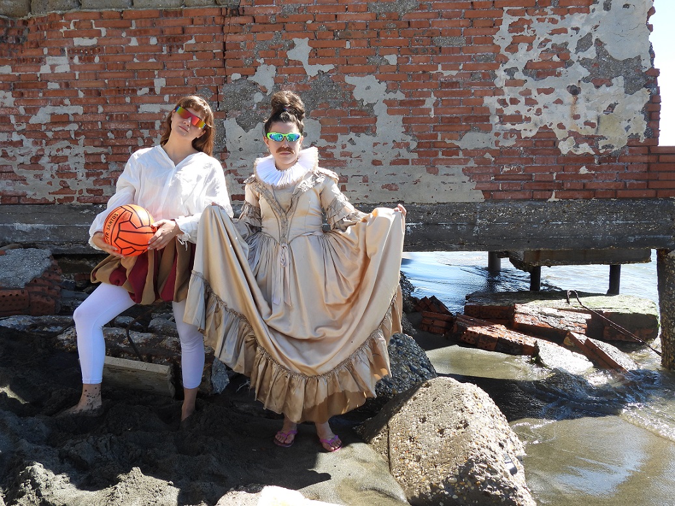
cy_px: 253
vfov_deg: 46.8
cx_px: 338
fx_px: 585
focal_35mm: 30
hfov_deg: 60.0
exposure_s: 1/640
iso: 100
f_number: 3.2
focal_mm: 5.4
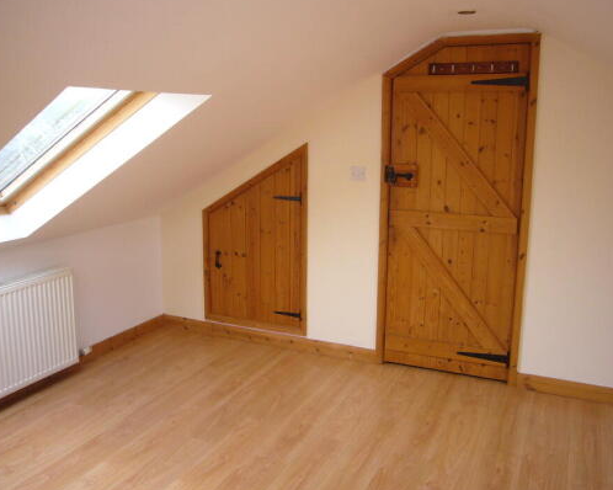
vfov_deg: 45.7
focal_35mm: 32
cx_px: 285
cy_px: 231
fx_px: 580
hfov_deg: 55.6
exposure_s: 1/30
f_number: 2.8
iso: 125
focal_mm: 4.6
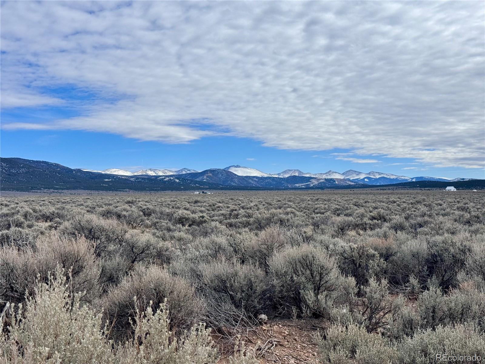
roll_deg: -0.1
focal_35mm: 48
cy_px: 182
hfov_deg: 39.7
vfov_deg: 30.3
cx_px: 242
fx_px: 673
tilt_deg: +0.8
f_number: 1.78
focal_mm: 6.76
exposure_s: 1/6410
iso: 64
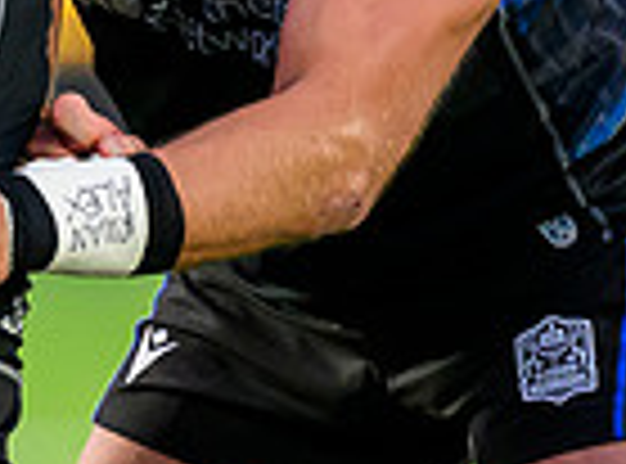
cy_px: 430
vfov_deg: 0.5
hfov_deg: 0.7
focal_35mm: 2727
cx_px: -357
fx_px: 49103
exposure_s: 1/2500
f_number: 3.2
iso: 2500
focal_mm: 400
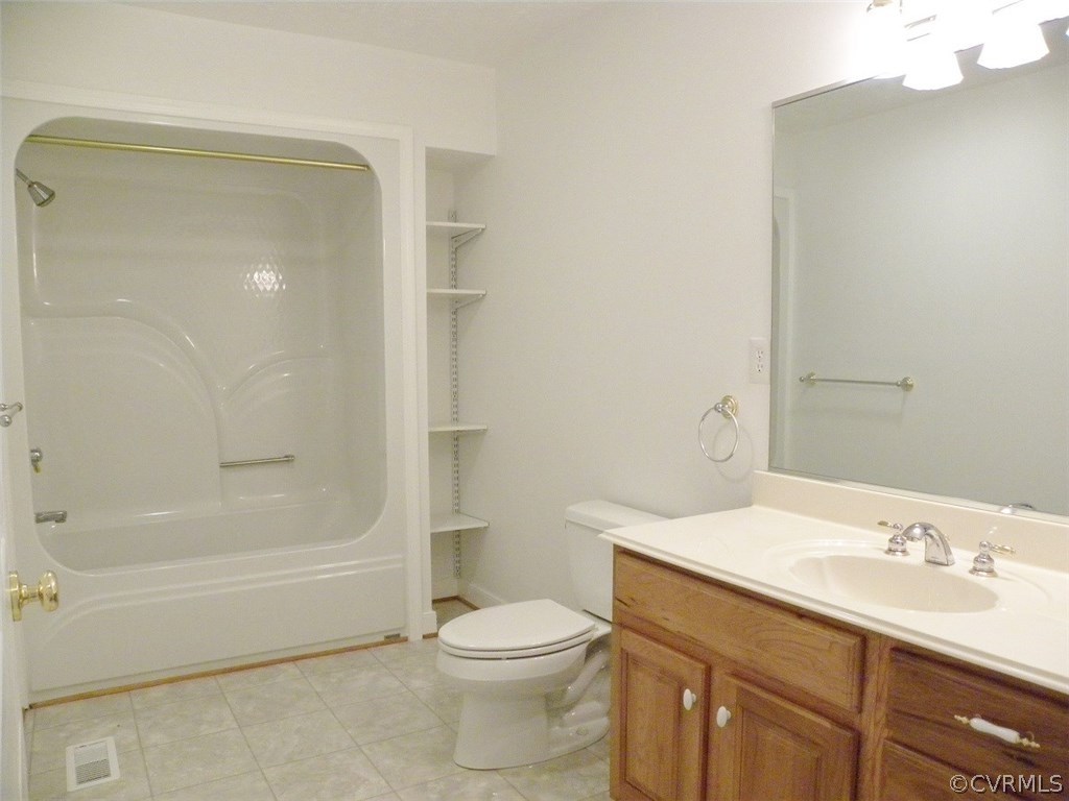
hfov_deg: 67.3
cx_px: 534
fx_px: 803
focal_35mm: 26
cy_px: 400
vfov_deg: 53.1
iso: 400
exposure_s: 1/87.8
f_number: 2.8
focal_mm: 4.6
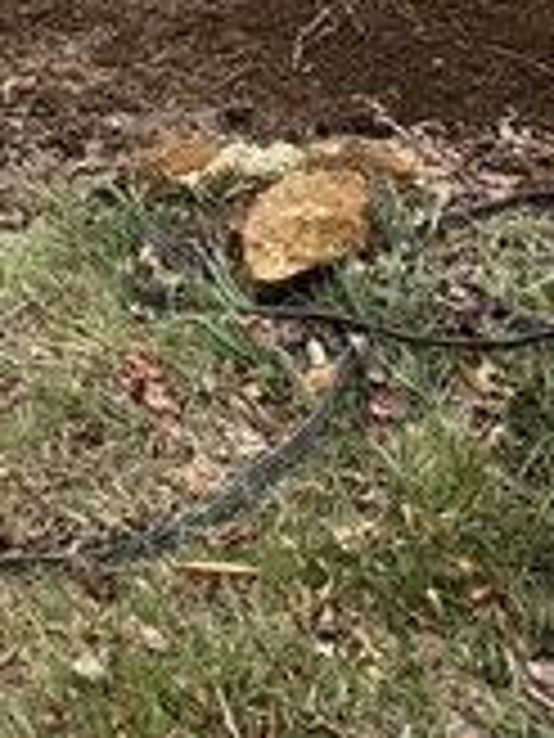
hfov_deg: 22.5
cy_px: -358
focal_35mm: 57
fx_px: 1216
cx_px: -198
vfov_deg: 25.6
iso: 40
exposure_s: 1/108
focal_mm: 2.22
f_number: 2.2
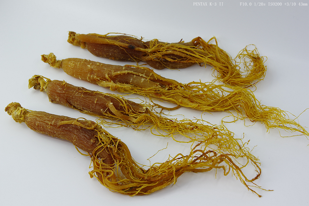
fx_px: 549
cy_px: 103
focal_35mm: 64
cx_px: 154
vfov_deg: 21.2
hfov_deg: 31.4
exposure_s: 1/20
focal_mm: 43
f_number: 10
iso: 200
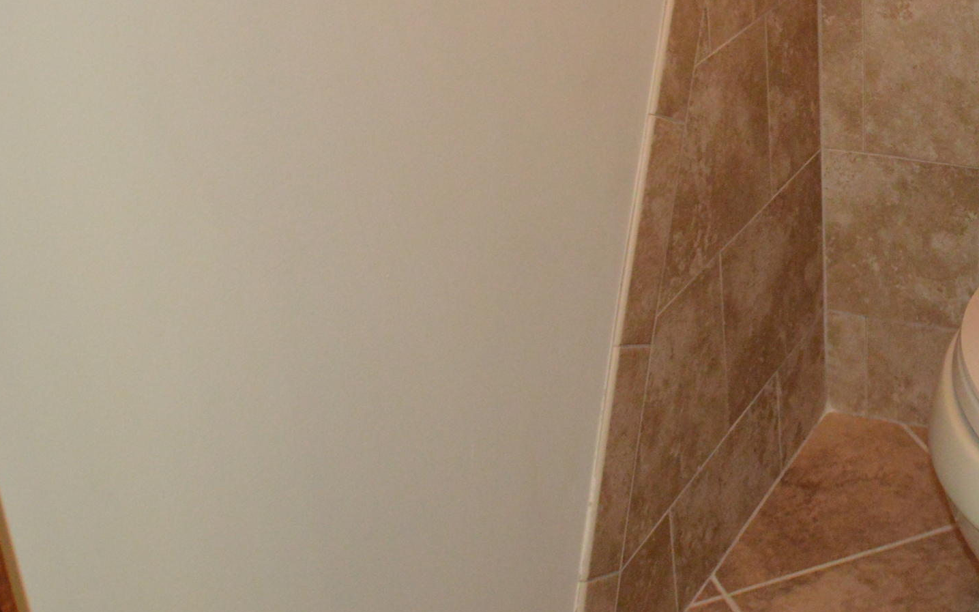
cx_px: 987
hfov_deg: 23.8
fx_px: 2215
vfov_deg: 15.5
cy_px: 8
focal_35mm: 83
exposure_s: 1/60
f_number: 4.2
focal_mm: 26
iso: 2800
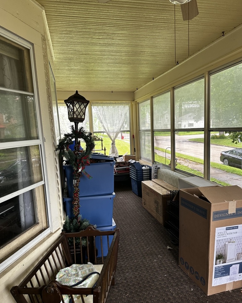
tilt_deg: -8.0
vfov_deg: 65.9
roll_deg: +2.1
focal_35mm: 26
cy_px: 165
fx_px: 233
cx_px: 118
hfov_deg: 54.9
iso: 64
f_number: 1.78
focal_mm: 6.86
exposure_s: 1/121
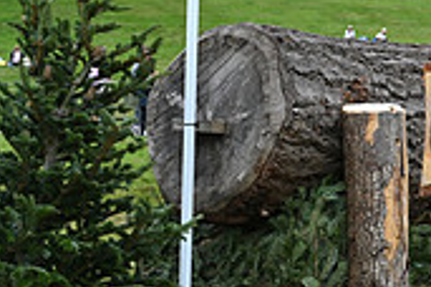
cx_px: 728
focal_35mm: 170
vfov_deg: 8.1
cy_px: 29
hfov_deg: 11.4
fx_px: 2035
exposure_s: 1/1250
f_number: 5.6
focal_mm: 50
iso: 900
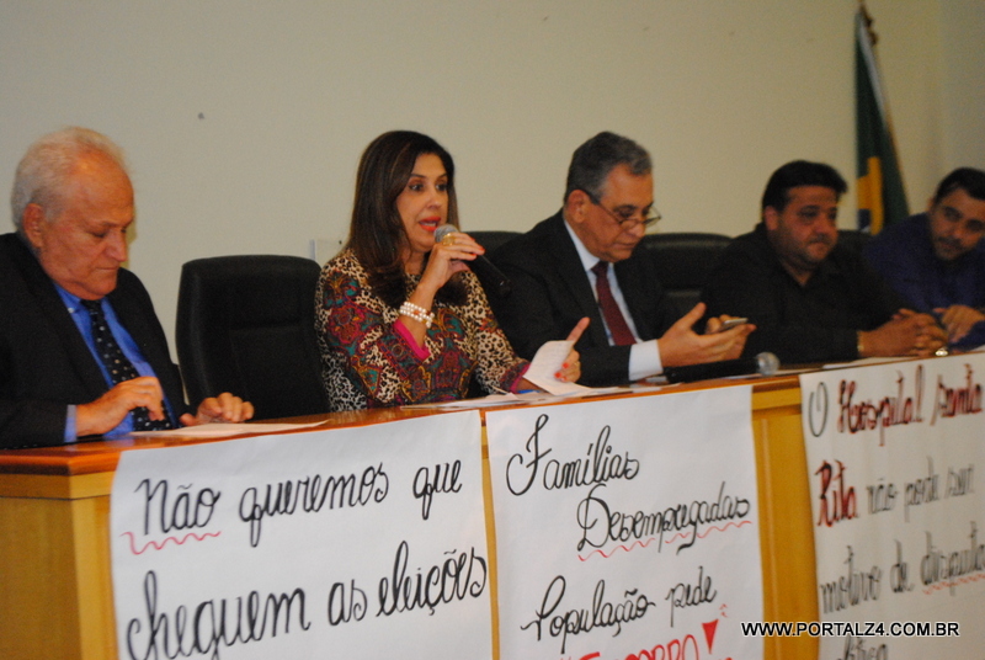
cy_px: 330
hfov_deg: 29.2
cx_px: 492
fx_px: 1891
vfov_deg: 19.8
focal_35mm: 69
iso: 1600
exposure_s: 1/30
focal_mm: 46
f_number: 5.3
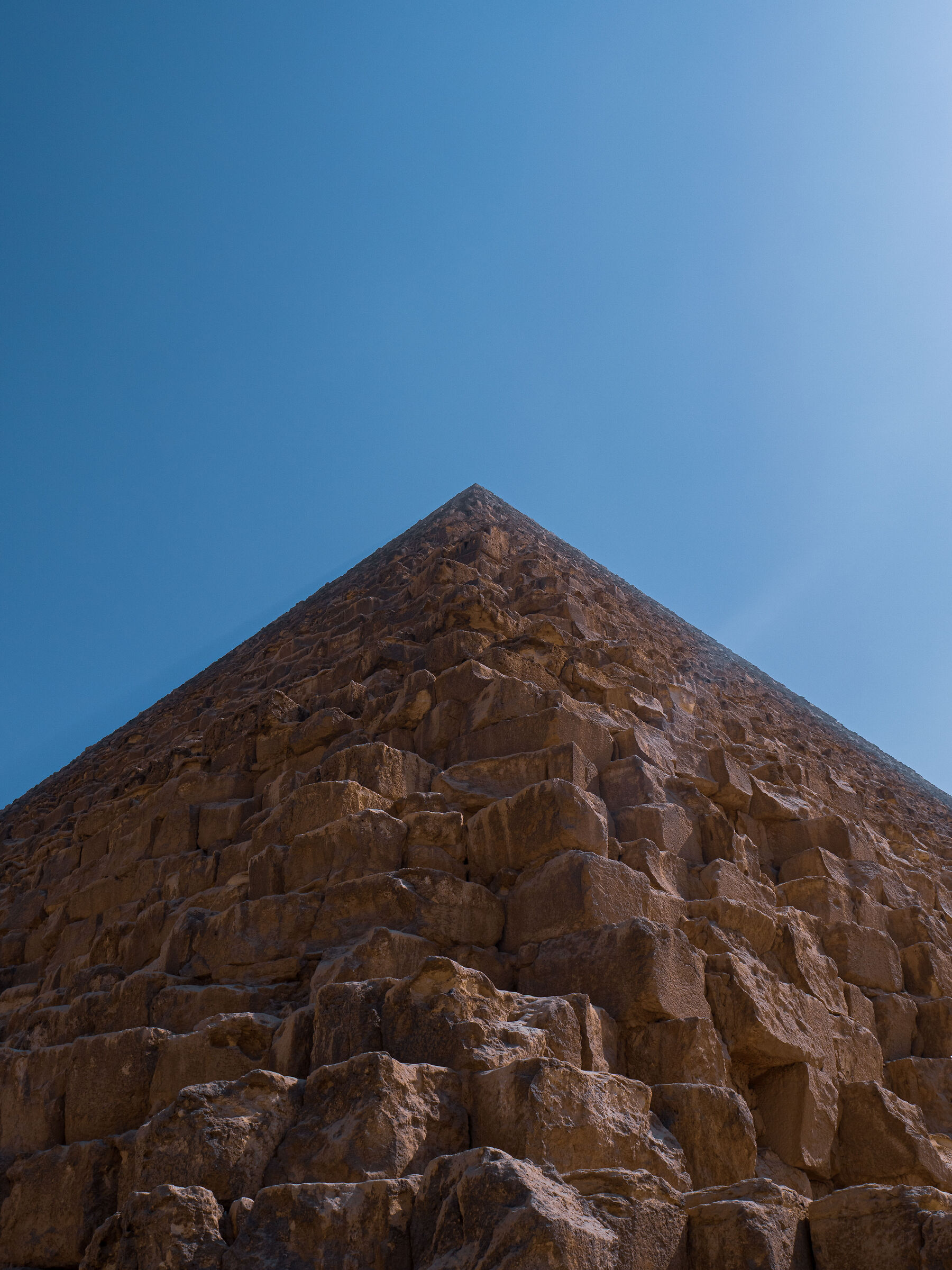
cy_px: 635
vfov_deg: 51.4
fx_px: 1320
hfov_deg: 39.7
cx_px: 476
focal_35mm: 36
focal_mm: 18
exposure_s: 1/1000
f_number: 8
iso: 200
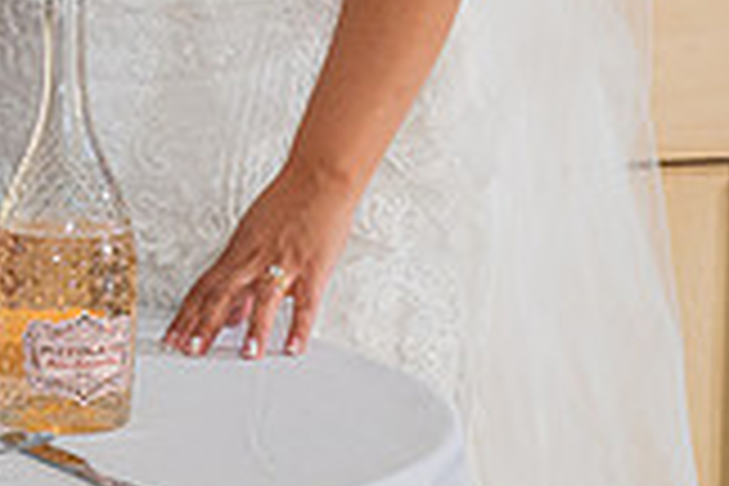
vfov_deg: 5.0
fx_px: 5487
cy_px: -304
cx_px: -400
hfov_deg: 7.5
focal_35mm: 271
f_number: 3.2
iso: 1600
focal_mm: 70
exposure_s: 1/200
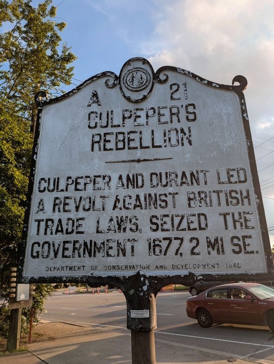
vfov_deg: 69.4
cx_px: 137
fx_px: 264
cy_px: 182
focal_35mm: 25
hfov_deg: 54.9
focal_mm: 5.43
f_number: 1.89
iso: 43
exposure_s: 1/781
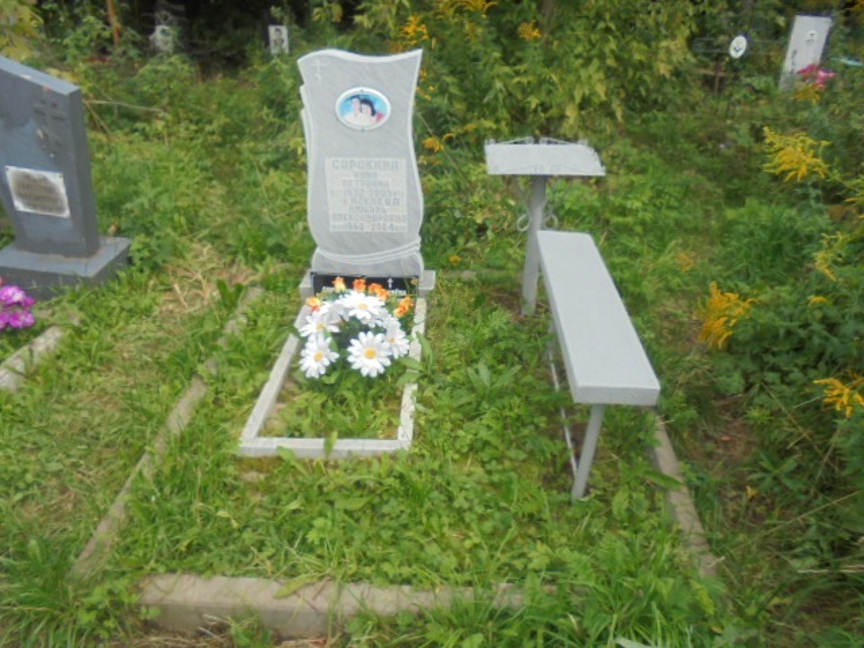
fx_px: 649
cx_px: 432
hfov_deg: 67.3
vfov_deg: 53.1
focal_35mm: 26
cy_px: 324
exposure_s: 1/250
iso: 100
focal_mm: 4.6
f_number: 3.5
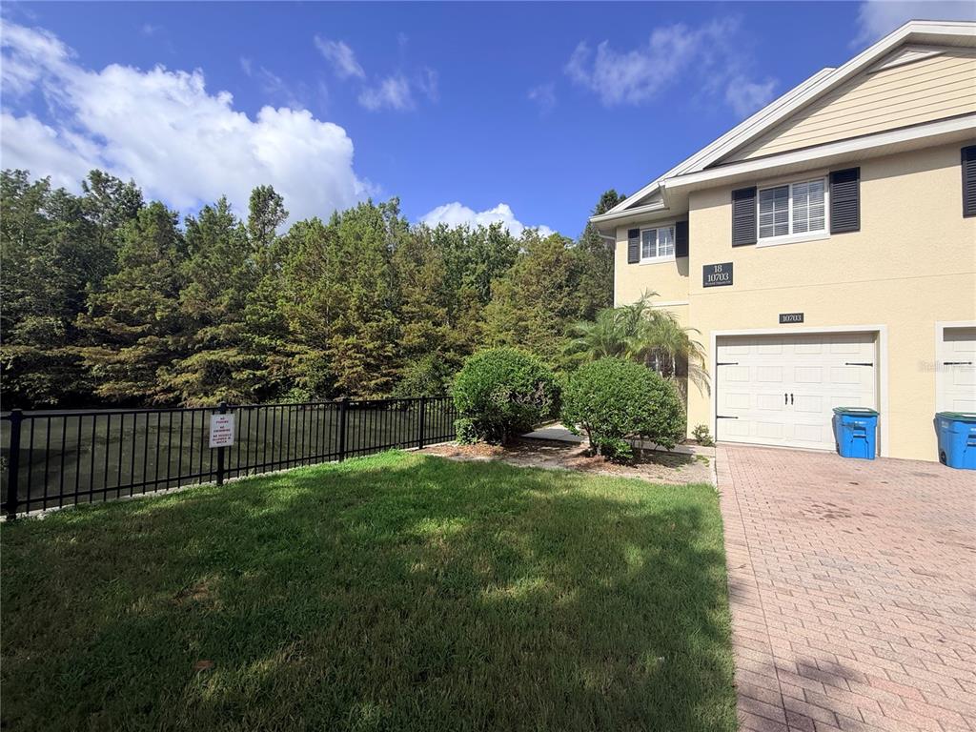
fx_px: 395
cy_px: 366
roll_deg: -1.3
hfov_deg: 102.1
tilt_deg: +1.5
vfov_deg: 85.7
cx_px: 488
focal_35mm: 14
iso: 20
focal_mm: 2.22
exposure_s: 1/985
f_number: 2.2
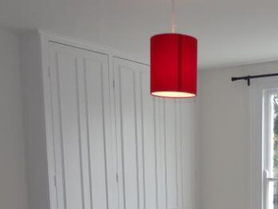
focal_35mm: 55
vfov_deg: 25.1
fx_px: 442
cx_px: 204
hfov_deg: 34.3
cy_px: 216
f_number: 3
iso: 100
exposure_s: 1/100
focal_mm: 4.5
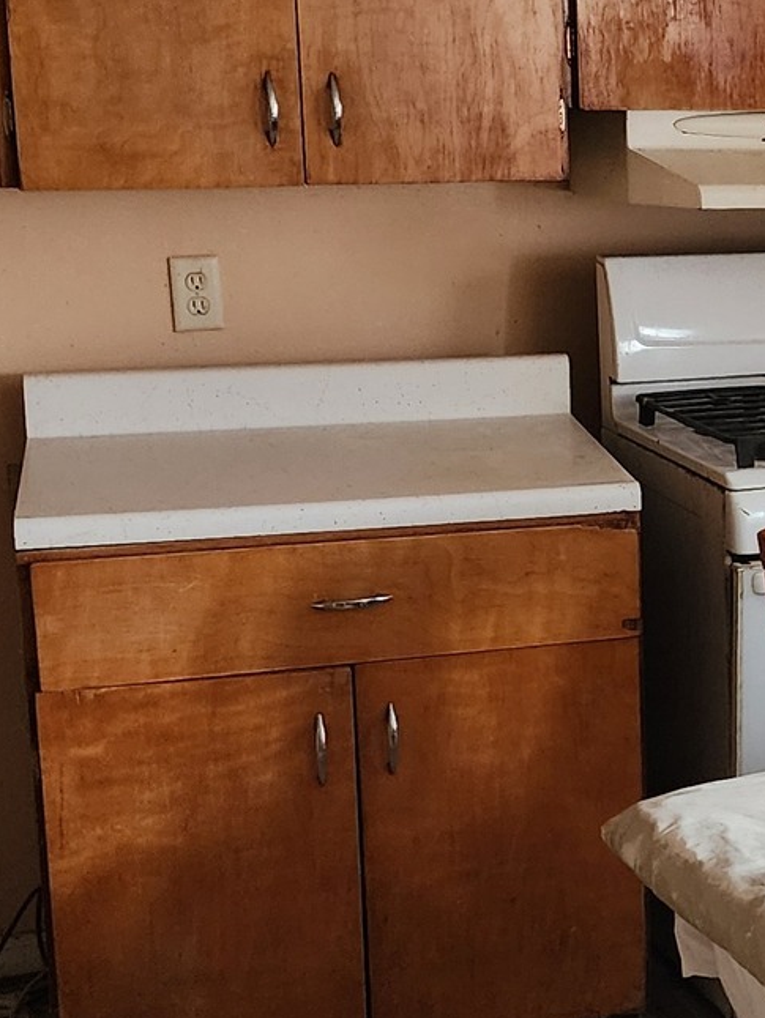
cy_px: 574
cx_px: 1076
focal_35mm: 82
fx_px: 2415
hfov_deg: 16.7
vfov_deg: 23.8
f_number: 1.8
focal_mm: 6.4
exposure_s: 1/60
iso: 500
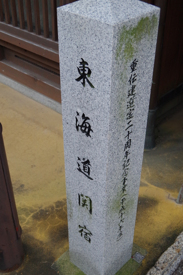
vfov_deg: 45.4
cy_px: 140
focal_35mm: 43
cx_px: 90
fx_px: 328
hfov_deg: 31.2
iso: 1600
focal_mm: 28
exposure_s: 1/60
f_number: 6.3
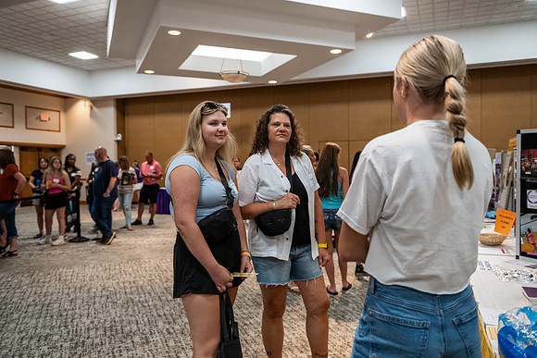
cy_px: 179
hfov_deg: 63.6
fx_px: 433
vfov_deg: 45.0
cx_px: 268
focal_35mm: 29
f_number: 3.2
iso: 3200
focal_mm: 29
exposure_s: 1/250
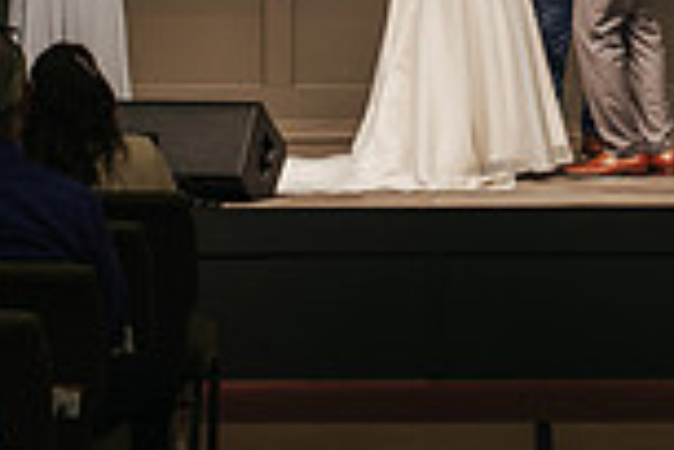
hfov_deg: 9.7
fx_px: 3969
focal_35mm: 212
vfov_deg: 6.4
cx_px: 625
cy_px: -50
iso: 1000
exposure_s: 1/200
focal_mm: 50
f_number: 3.2
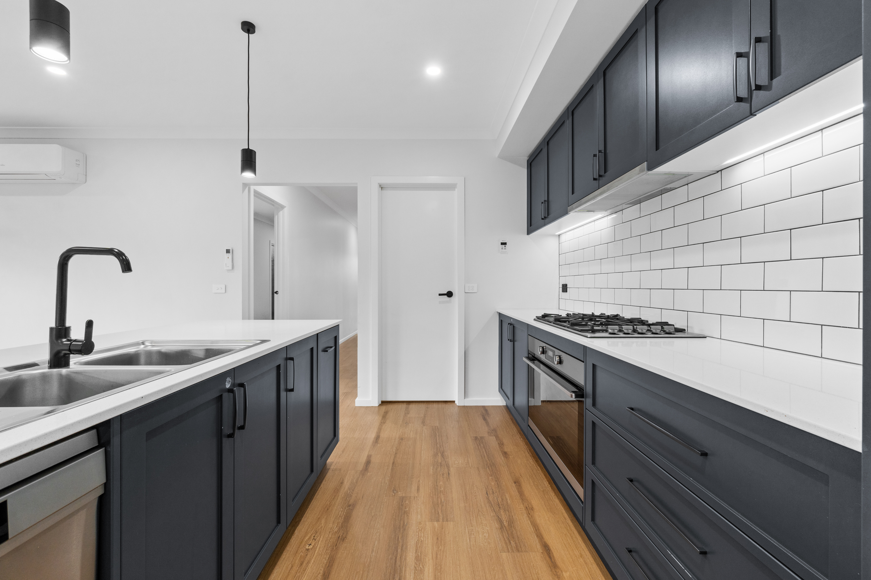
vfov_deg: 77.3
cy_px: 290
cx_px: 436
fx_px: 363
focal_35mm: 15
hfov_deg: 100.4
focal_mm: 10
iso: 200
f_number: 8
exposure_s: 1/2.5
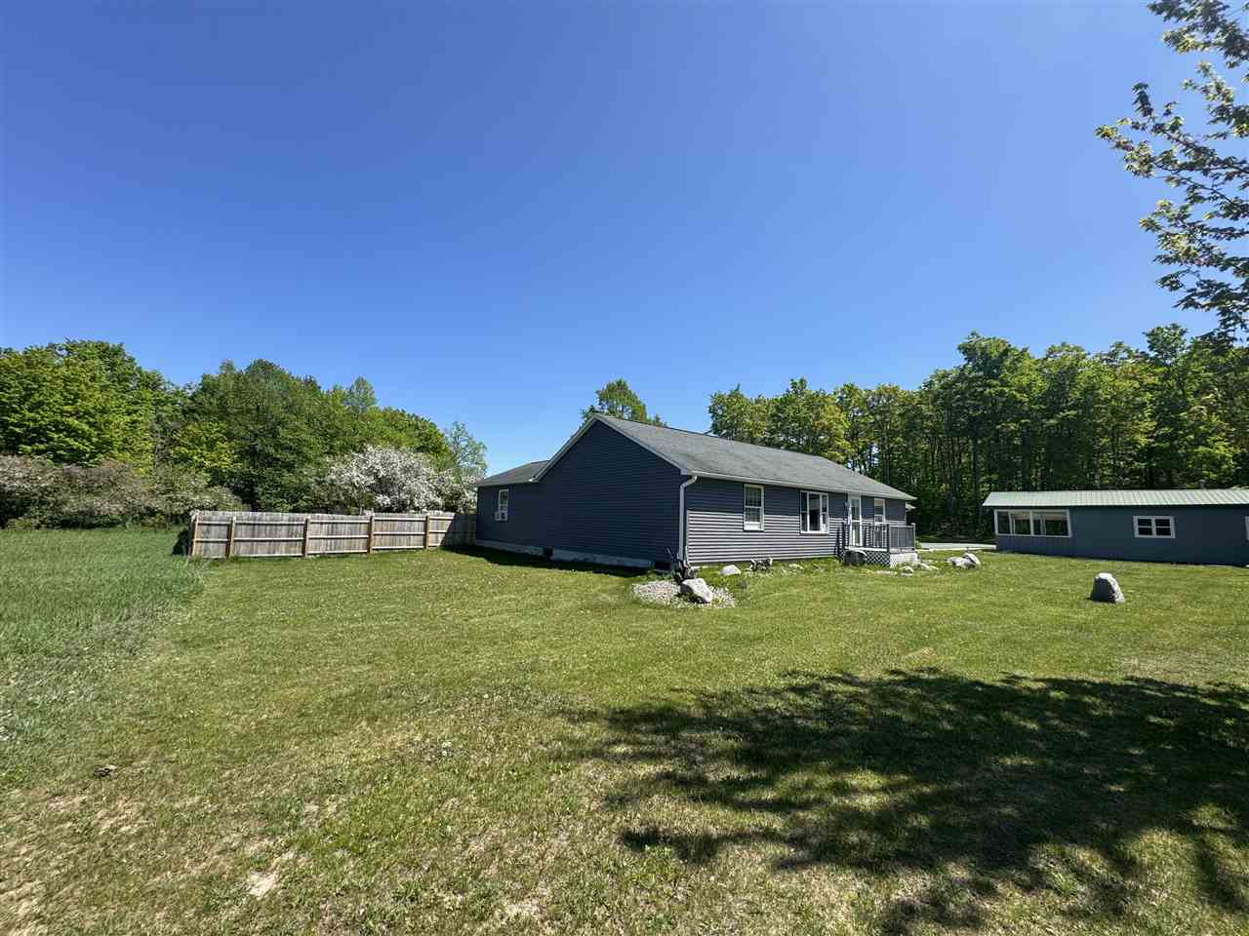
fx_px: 505
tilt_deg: +5.9
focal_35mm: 14
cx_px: 624
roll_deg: -1.8
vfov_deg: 85.7
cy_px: 468
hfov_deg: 102.1
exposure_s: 1/1395
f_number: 2.2
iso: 50
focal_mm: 2.22
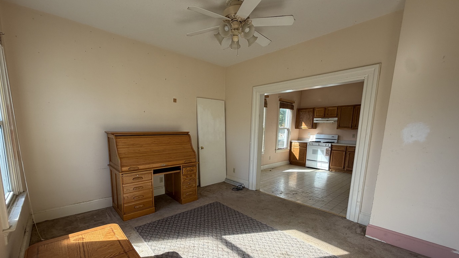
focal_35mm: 16
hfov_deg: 99.4
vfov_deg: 66.3
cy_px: 158
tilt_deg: -9.3
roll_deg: -1.7
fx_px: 195
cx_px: 224
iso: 40
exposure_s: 1/171
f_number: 2.2
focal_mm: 2.22
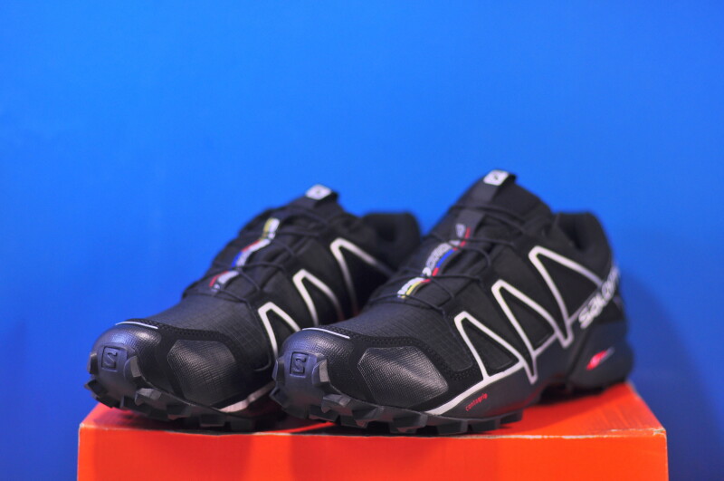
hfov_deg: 27.0
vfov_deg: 18.1
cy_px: 240
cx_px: 362
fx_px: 1506
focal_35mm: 75
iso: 250
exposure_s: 1/320
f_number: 2.2
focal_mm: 50
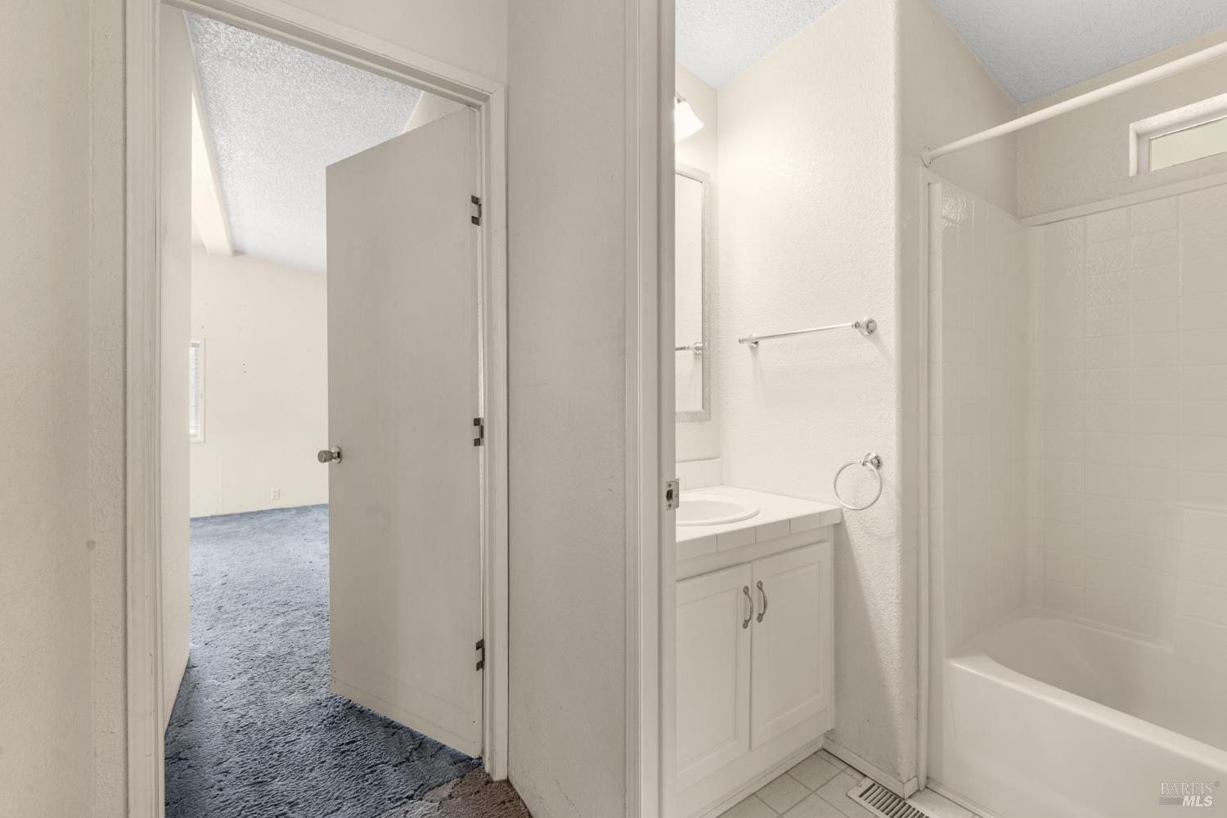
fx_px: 477
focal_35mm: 14
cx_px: 614
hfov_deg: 104.3
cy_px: 409
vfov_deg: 81.2
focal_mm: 14
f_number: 10
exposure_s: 1/1.25
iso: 200
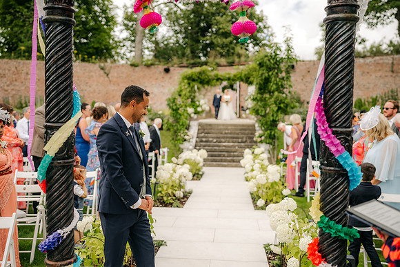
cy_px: 134
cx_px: 200
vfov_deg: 37.5
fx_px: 393
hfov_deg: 53.9
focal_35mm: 35
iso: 100
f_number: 2
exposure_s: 1/2000
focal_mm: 35
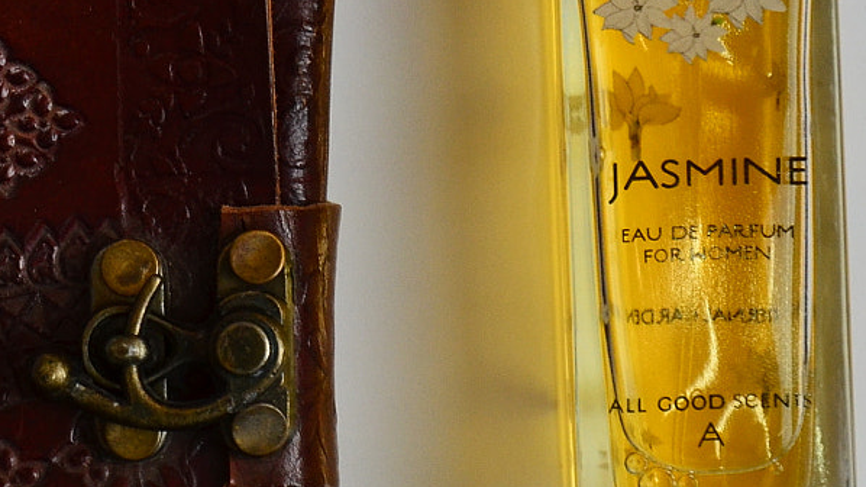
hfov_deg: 4.9
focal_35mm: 440
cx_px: 35
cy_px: 205
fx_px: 10110
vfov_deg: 2.8
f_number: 5.6
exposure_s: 1/50
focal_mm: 105
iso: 250
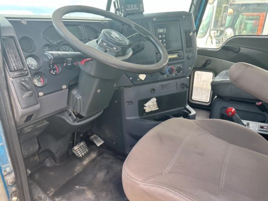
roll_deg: +0.4
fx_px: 186
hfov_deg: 71.6
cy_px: 100
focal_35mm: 24
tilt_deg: -18.4
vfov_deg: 56.8
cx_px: 134
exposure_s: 1/225
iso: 80
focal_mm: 6.86
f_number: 1.78
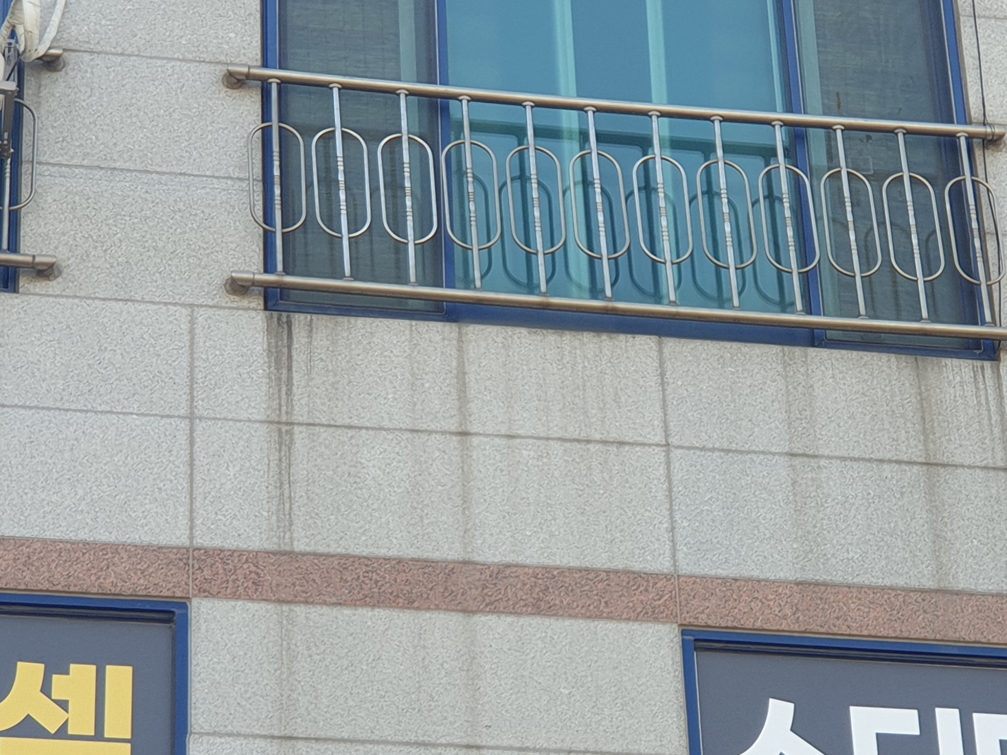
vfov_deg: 10.4
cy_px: 517
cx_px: 701
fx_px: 4161
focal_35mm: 143
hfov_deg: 13.8
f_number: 2.4
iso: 100
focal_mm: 6
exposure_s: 1/195
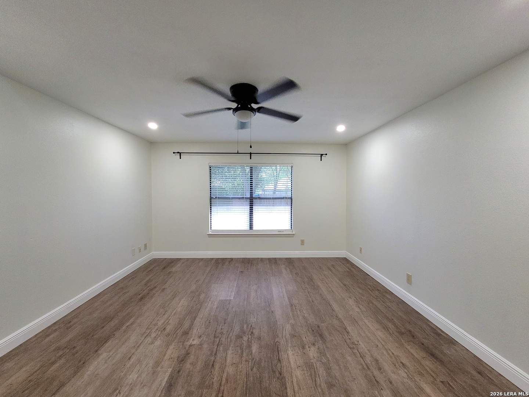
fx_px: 199
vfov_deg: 89.9
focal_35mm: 13
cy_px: 198
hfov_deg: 106.2
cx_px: 264
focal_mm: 1.74
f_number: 2.2
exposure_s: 1/60.2
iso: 320
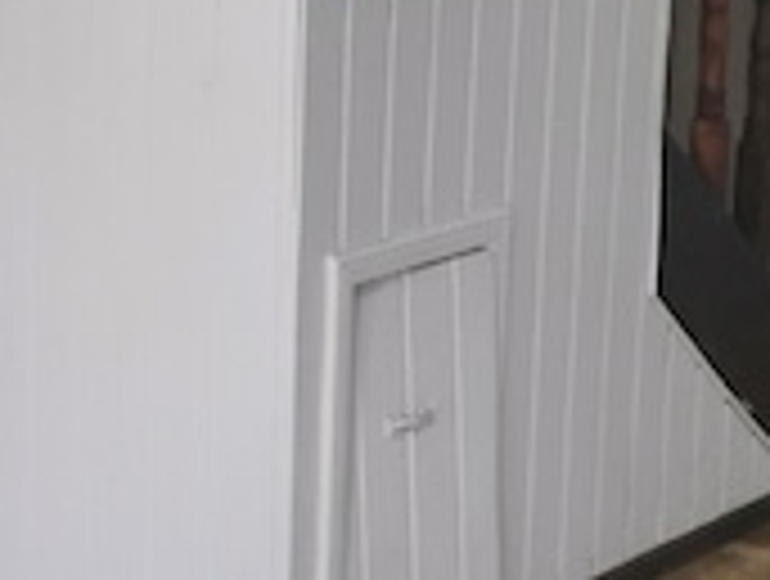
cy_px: 211
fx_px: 2920
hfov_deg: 14.3
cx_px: -279
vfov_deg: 11.4
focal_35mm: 131
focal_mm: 4.26
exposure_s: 1/50
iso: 1009
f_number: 1.8
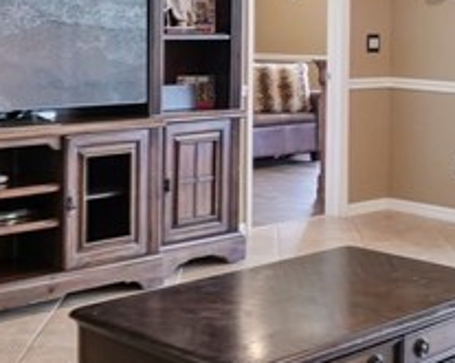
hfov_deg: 27.6
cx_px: 218
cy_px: 47
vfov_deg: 21.7
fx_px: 928
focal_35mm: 69
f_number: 8
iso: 400
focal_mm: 14
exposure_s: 1/6
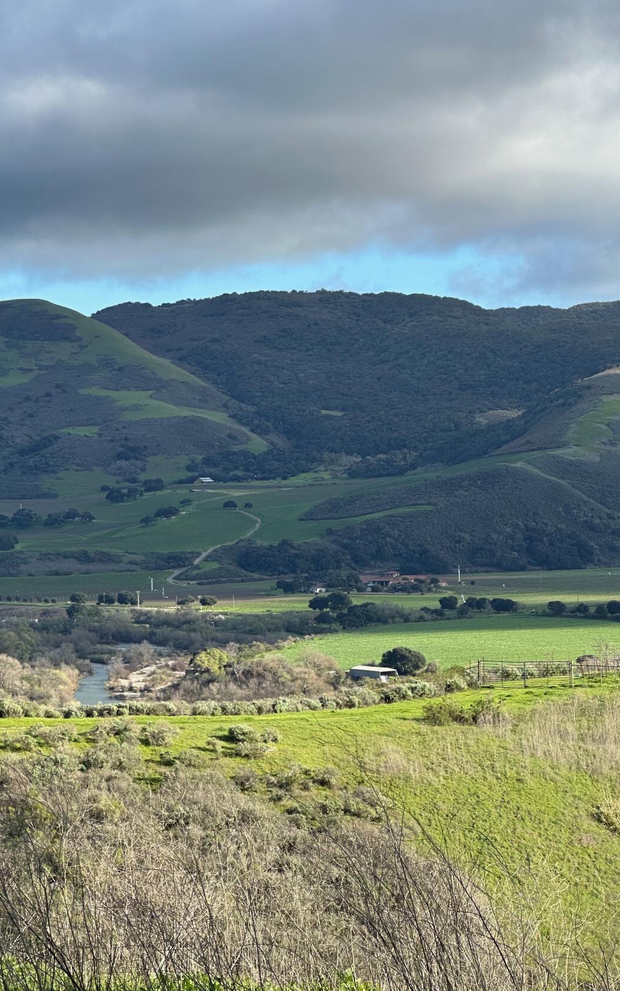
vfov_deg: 21.2
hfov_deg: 13.3
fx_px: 2650
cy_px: 536
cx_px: 244
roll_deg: +0.7
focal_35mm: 98
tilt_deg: +0.7
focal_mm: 9
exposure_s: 1/428
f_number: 2.8
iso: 32
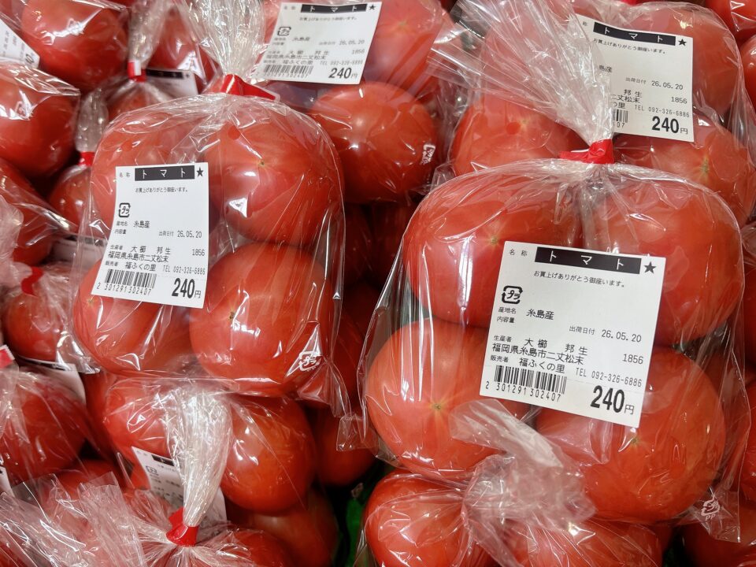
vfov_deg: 53.1
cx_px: 378
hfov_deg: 67.3
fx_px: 568
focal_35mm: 26
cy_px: 284
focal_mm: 5.96
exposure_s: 1/120
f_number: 1.6
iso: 100
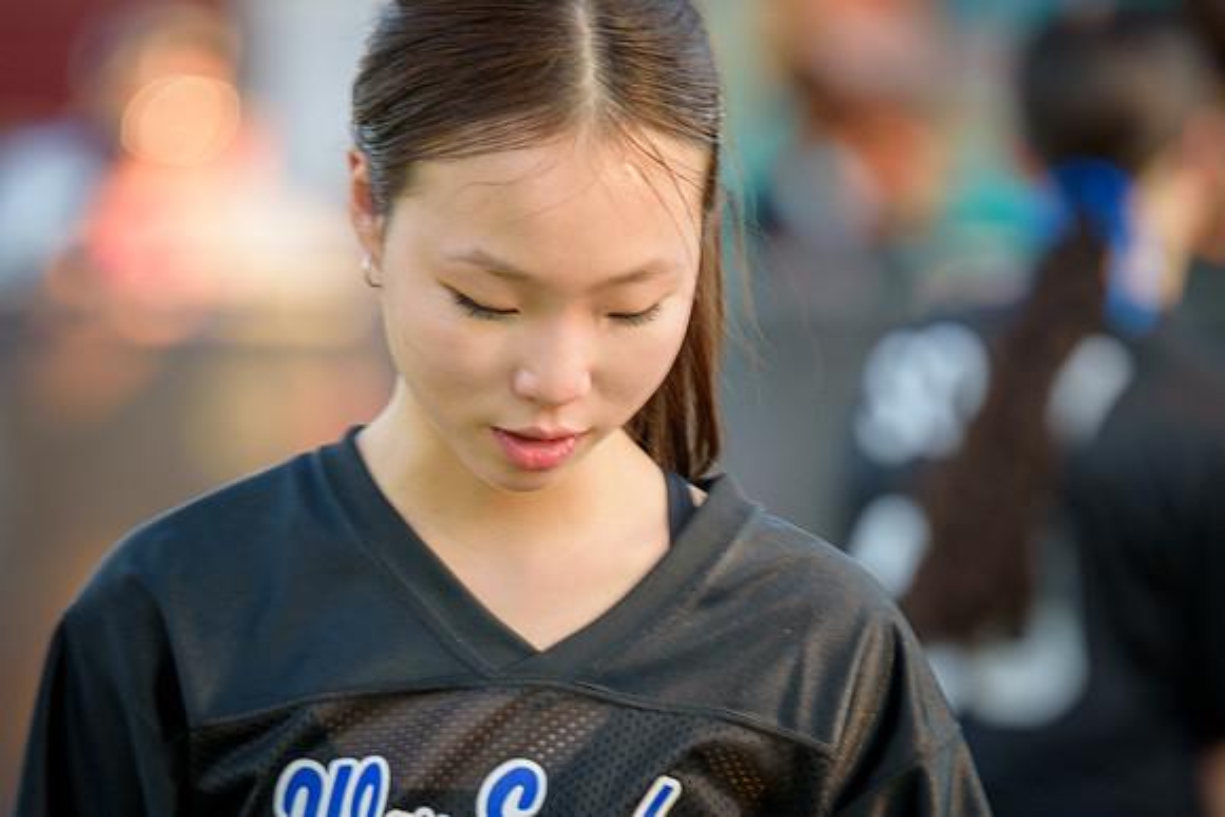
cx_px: 654
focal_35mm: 517
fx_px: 17598
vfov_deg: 2.7
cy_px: 833
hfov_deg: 4.0
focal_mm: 200
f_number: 2.8
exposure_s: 1/125
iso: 100
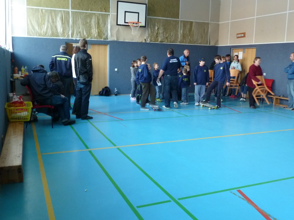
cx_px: 147
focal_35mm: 35
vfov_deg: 40.7
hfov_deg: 52.6
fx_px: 297
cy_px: 110
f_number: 3.5
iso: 400
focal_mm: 5.7
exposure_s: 1/15
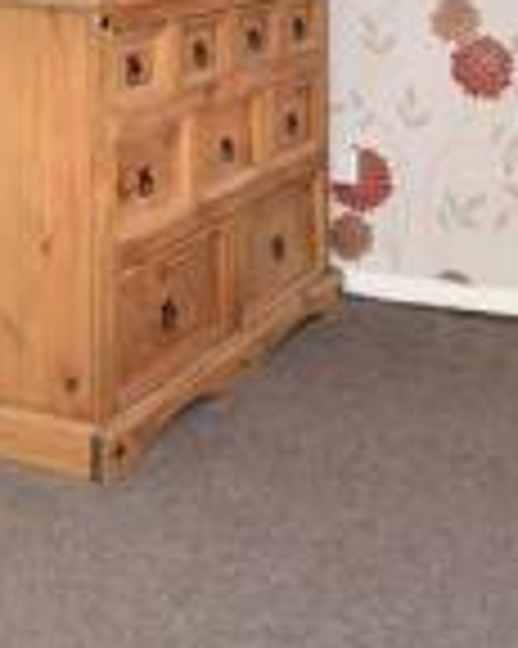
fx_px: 1228
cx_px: 270
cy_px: -151
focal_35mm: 64
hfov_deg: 23.8
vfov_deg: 26.1
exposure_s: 1/8
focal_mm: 10
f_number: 9
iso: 400
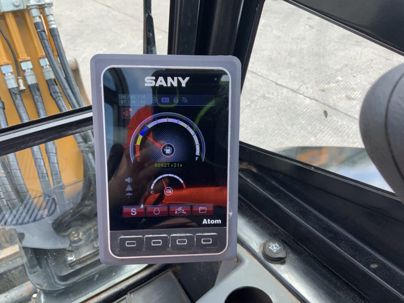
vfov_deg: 48.2
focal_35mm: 29
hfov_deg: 61.7
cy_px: 152
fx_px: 338
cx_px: 202
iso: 16
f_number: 1.8
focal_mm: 3
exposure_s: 1/273
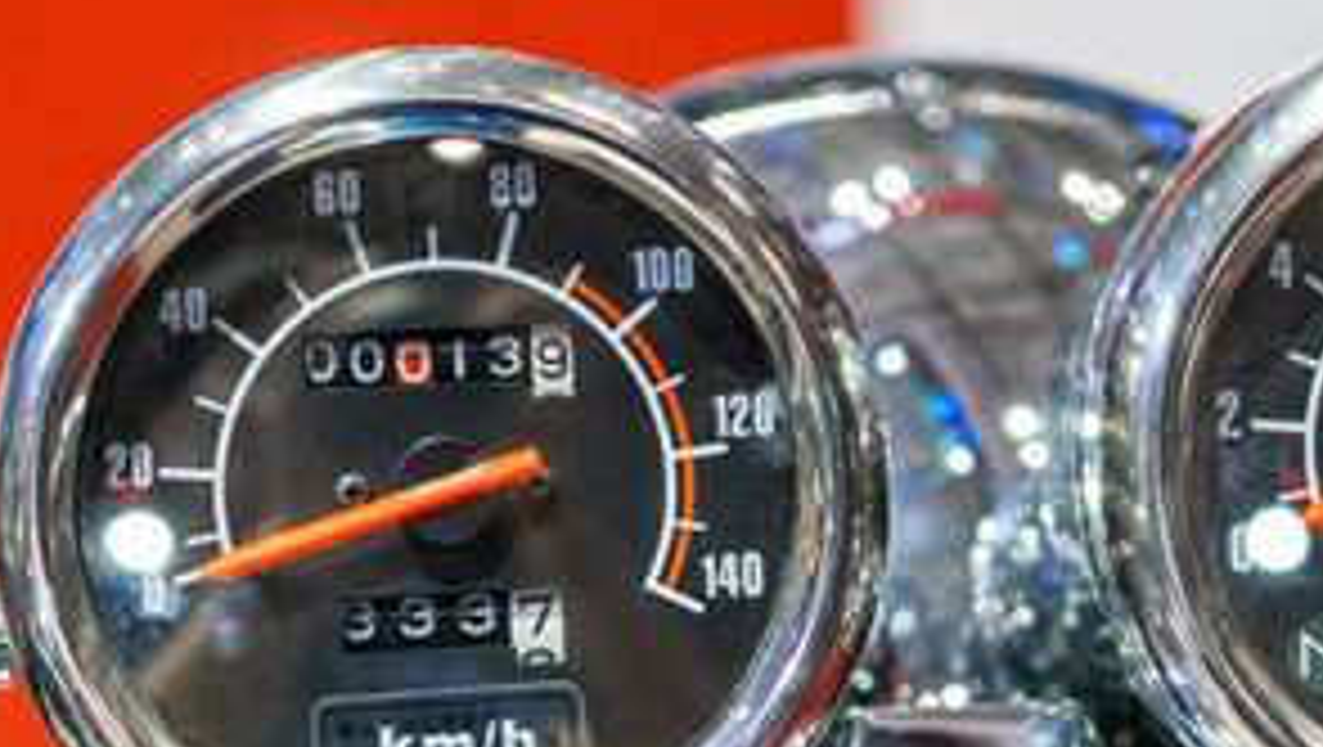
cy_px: 648
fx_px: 7198
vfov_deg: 5.9
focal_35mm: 205
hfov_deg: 10.5
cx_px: 1053
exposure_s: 1/250
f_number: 2.8
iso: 640
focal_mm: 50
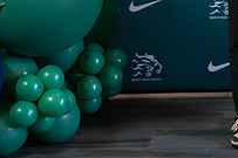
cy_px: -77
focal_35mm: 158
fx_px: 1044
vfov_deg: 8.5
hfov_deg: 12.7
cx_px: 292
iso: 500
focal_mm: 50
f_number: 1.2
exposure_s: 1/400
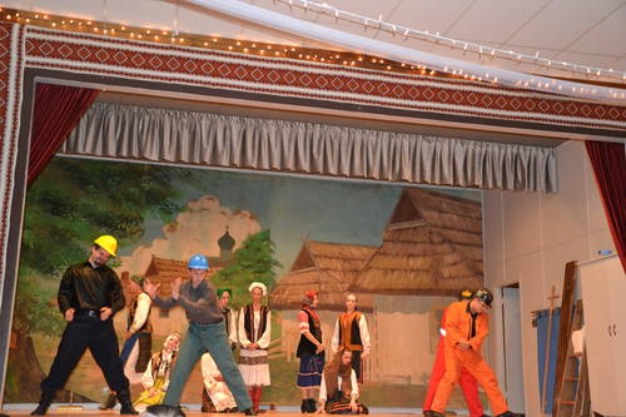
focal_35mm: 48
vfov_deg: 28.1
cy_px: 208
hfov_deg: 41.1
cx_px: 313
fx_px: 834
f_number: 4.2
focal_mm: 32
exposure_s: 1/60
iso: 3200
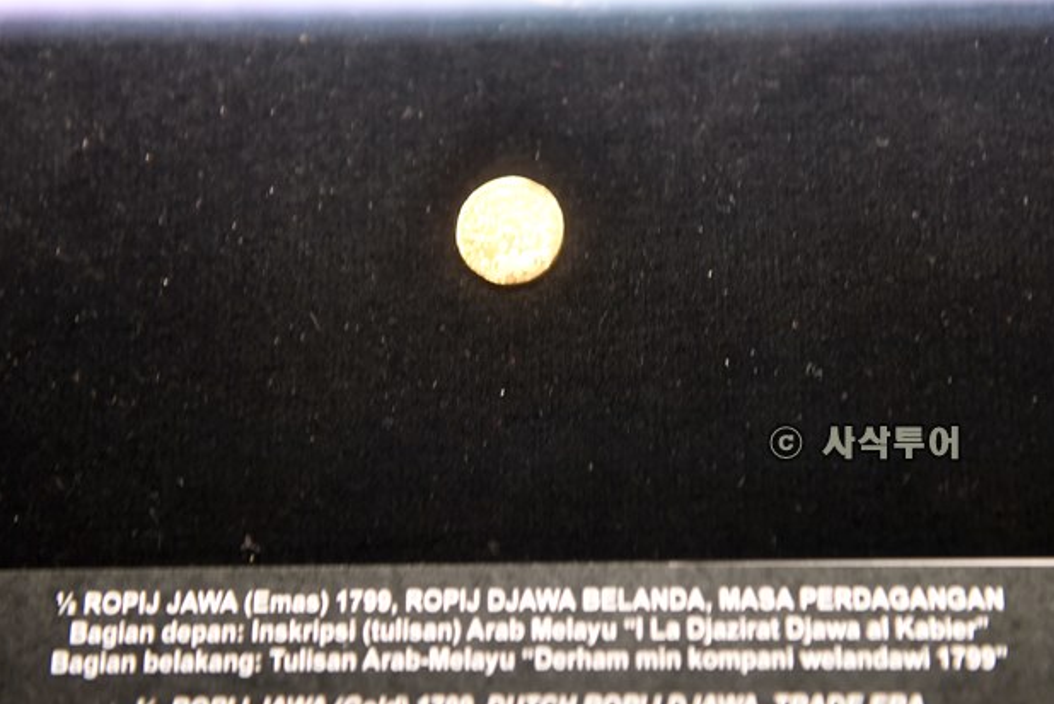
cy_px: 352
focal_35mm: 68
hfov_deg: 29.6
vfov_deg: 20.1
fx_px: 1992
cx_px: 590
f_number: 2.8
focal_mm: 50
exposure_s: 1/20
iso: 1000
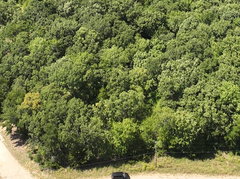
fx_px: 617
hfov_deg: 22.0
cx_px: 151
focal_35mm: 89
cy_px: -95
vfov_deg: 15.3
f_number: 2.8
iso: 100
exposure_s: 1/60
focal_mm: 12.29
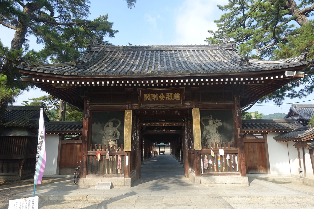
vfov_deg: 53.1
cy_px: 104
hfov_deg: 73.7
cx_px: 157
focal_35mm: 24
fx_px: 209
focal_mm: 8.8
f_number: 5.6
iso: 125
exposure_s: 1/200
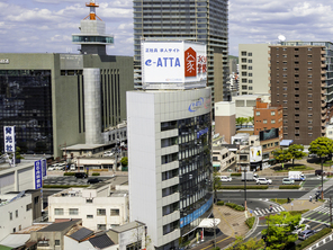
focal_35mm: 39
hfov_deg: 39.0
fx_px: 375
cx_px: 370
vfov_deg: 33.8
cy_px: 2
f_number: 8
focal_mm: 16
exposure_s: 1/1250
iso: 200
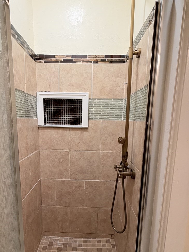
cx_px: 83
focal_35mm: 22
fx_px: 160
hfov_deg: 60.9
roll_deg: -0.8
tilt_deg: -8.9
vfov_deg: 75.9
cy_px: 144
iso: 200
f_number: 2.2
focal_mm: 2.22
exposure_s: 1/60
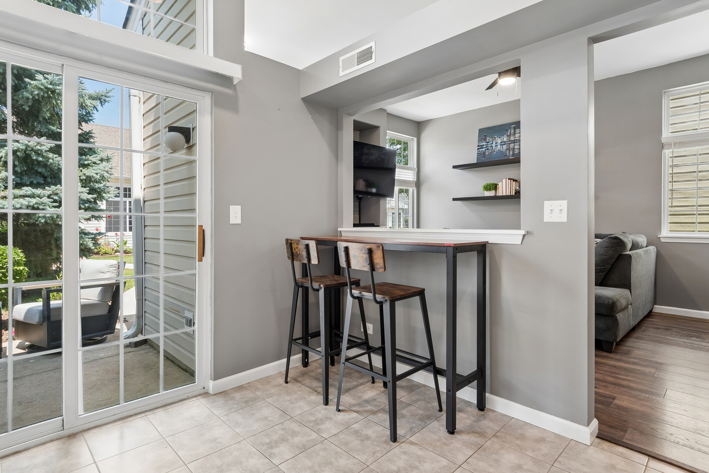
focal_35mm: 18
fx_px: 354
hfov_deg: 90.0
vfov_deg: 67.4
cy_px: 236
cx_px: 354
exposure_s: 1/10
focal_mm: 12
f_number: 8
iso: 250
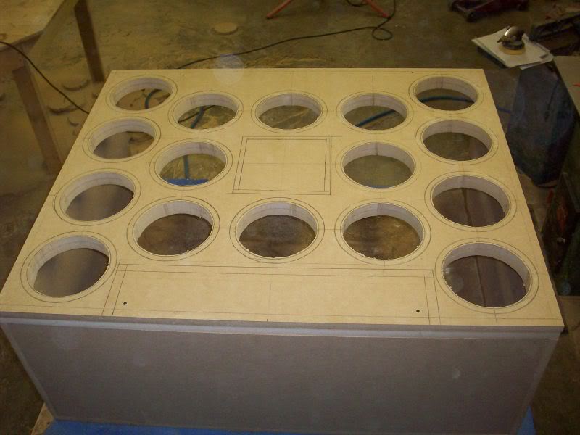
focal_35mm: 37
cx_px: 290
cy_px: 218
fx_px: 620
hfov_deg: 50.1
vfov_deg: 38.7
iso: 200
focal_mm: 6.2
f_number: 2.8
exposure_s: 1/64
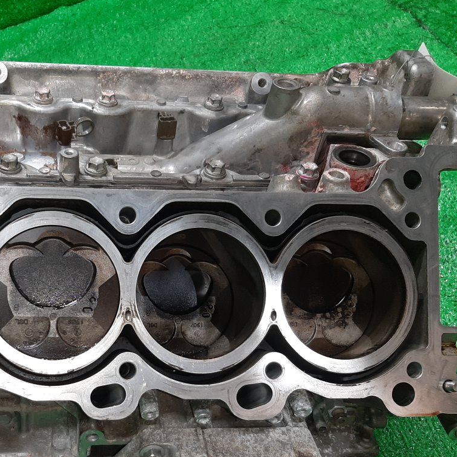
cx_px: 106
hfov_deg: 37.3
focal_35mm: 44
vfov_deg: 37.7
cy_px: 323
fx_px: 657
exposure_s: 1/50
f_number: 1.7
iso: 104
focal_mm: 3.93
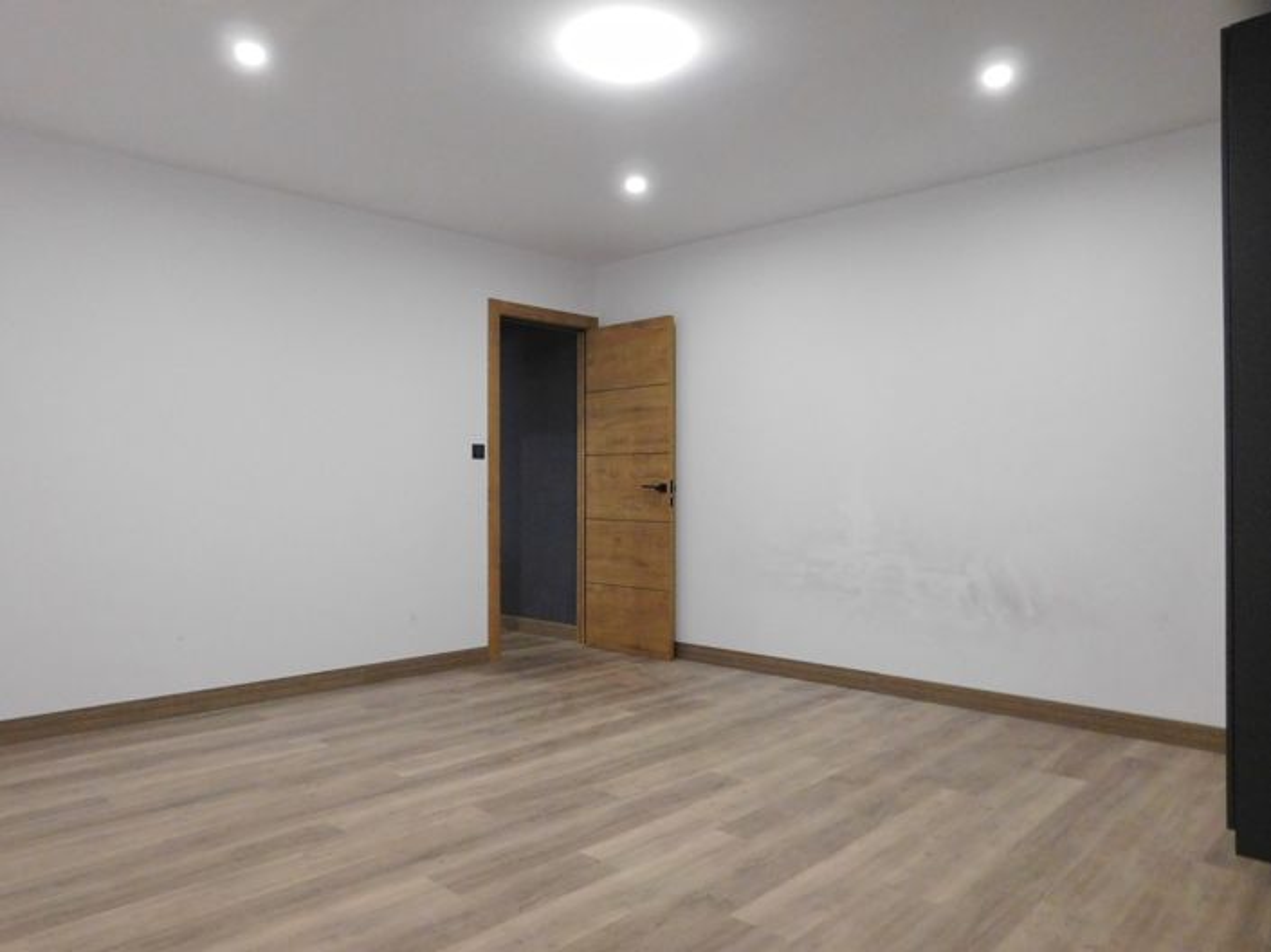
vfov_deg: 58.8
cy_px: 476
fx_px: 844
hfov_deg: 74.0
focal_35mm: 23
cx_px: 636
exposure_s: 1/25
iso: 400
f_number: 3
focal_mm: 4
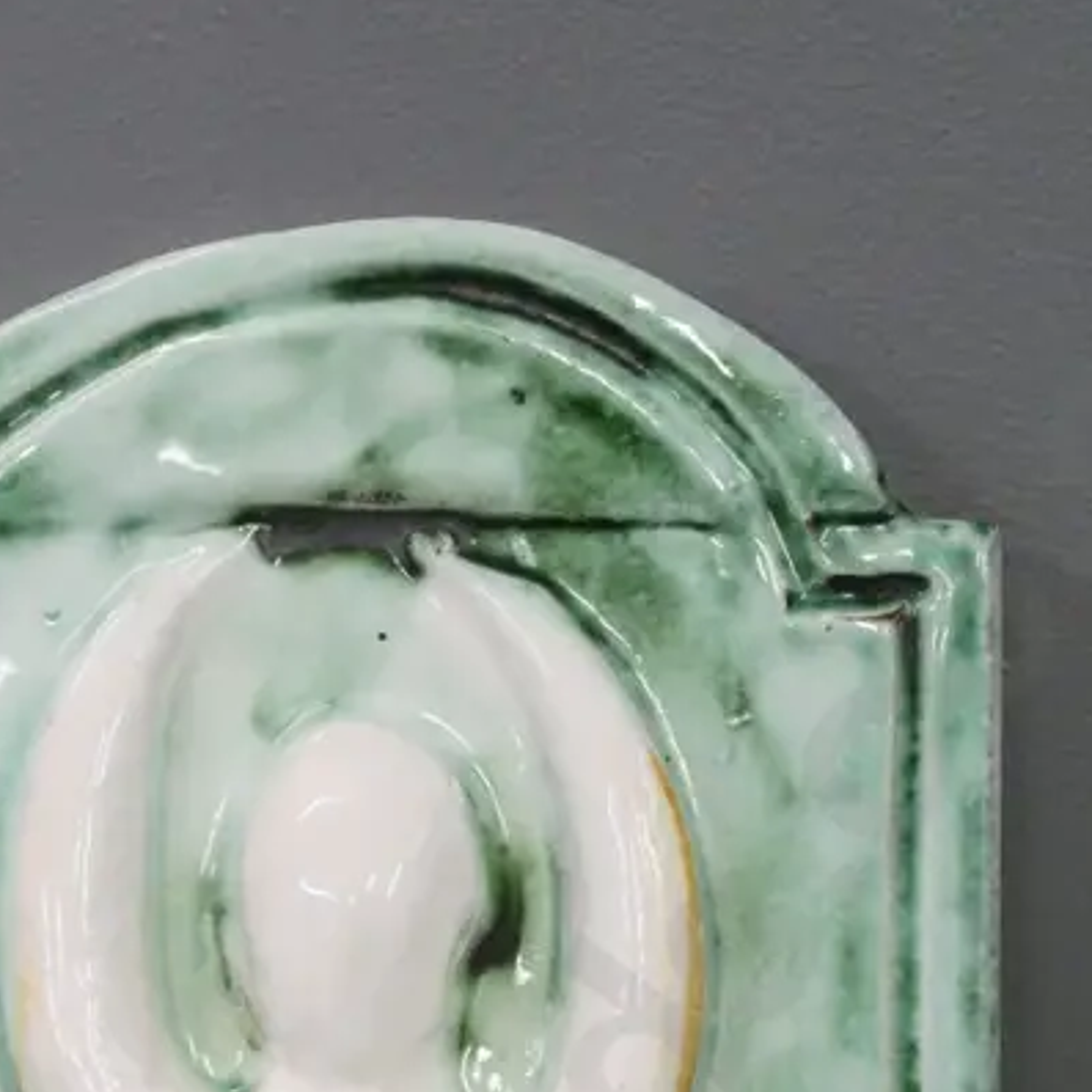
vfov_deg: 14.7
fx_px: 4069
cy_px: 1392
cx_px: 404
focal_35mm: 114
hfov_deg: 15.3
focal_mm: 25
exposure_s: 1/160
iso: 3200
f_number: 5
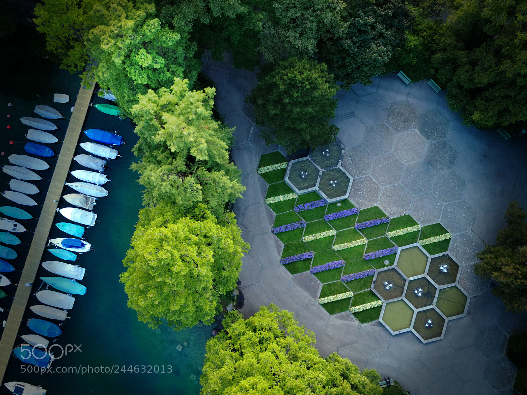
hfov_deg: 67.3
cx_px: 264
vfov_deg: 53.1
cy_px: 198
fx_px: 396
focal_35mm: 26
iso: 124
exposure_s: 1/50
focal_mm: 4.7
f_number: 2.2
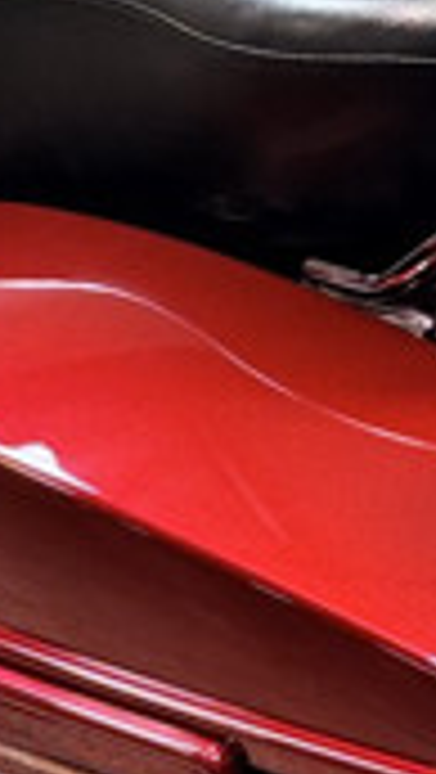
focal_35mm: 176
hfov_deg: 6.9
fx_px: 3610
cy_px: 148
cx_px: -7
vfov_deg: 12.2
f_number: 1.6
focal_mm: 5.96
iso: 50
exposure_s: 1/120
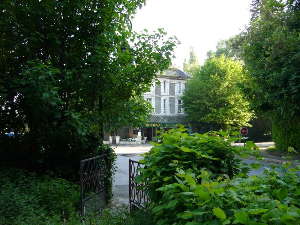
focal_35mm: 35
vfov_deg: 40.7
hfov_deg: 52.6
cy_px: 112
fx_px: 303
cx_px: 150
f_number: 2.8
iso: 100
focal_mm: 5.8
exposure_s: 1/160
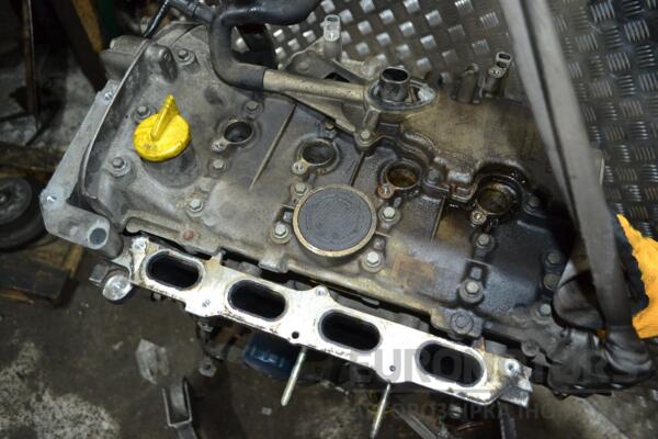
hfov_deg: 67.4
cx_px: 329
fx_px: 493
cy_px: 220
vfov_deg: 47.9
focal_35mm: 27
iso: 640
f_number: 3.5
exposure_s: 1/60
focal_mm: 18
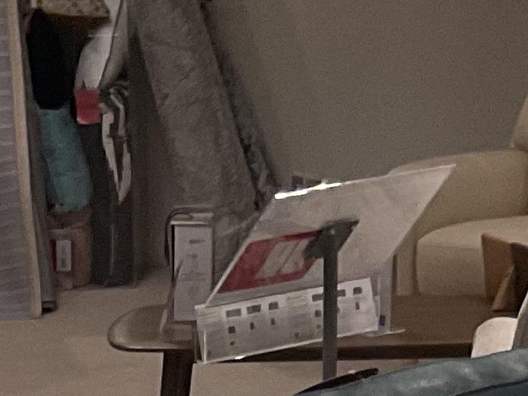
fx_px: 2470
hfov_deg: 12.1
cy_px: 1077
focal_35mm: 162
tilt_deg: -26.9
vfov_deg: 8.1
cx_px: 12
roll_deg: +4.3
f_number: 1.8
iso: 50
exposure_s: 1/100
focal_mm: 3
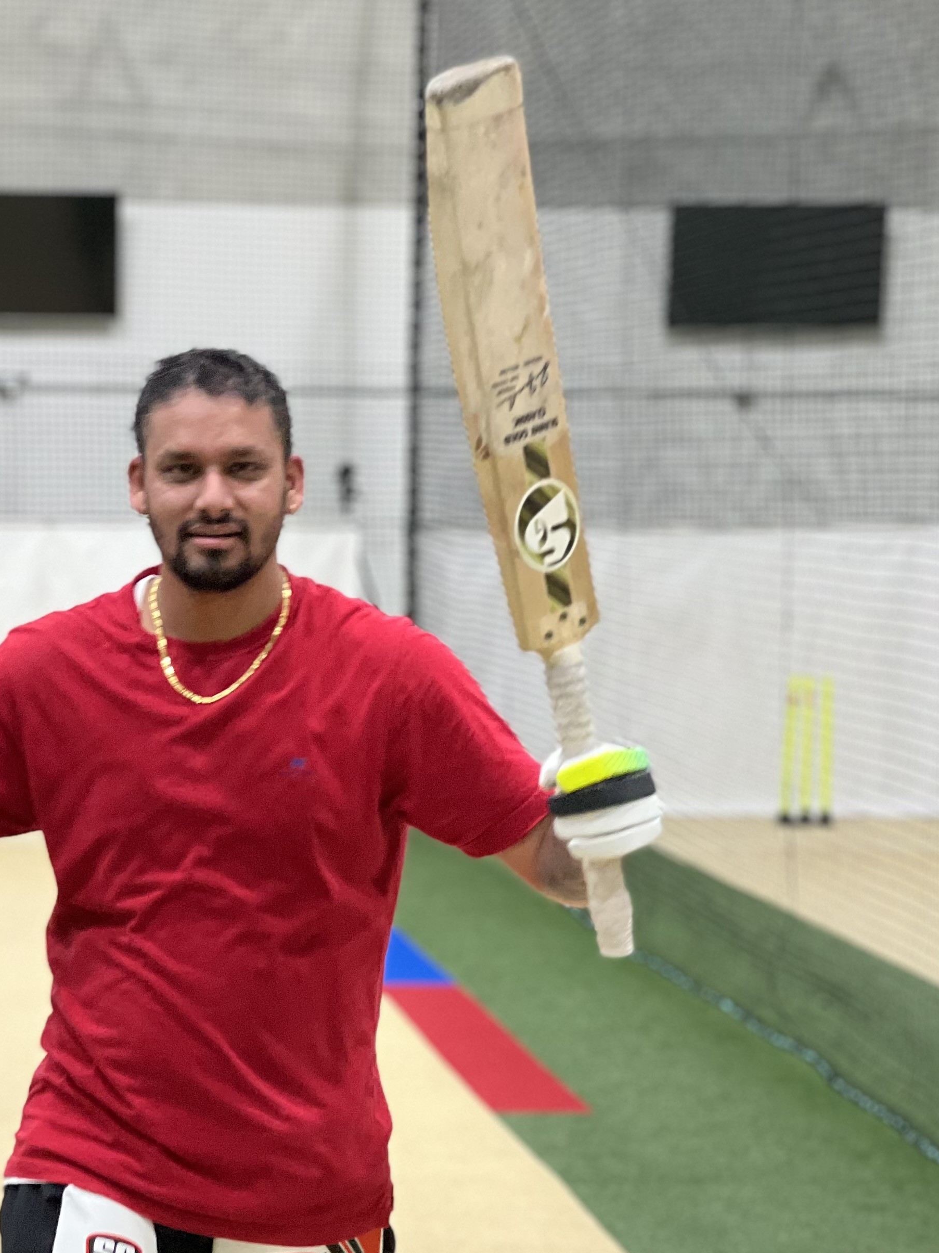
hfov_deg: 11.5
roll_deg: -0.8
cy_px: 1031
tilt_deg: -5.9
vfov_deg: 15.2
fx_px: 4666
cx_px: 220
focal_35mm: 129
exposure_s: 1/50
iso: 125
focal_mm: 9
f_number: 2.8
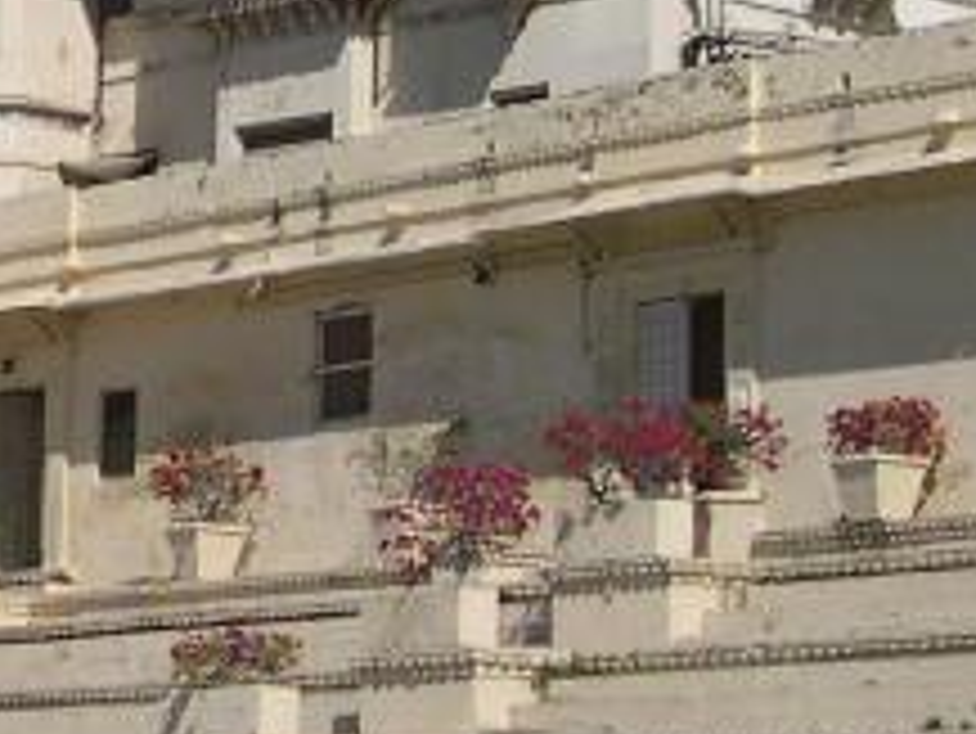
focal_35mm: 179
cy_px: 180
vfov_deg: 8.3
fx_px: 5050
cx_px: -513
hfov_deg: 10.6
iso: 100
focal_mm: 8
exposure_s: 1/454
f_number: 7.6
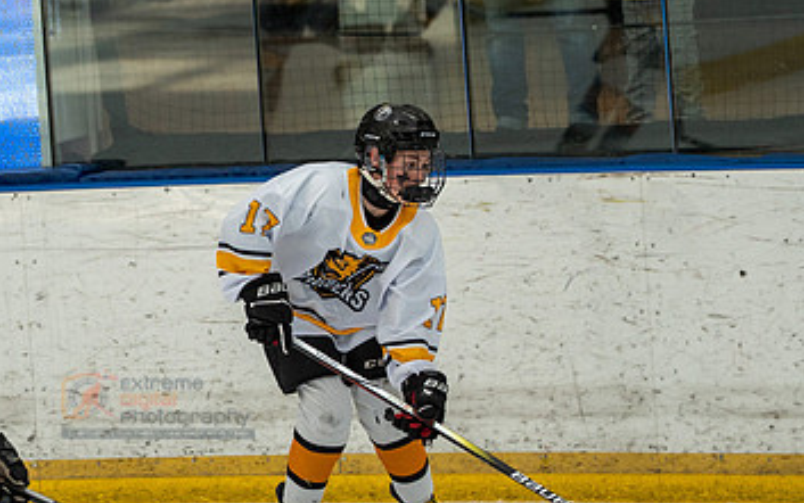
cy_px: 404
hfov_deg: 5.6
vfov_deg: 3.5
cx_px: 159
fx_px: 8265
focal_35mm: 377
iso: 800
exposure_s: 1/1600
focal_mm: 150
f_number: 3.5
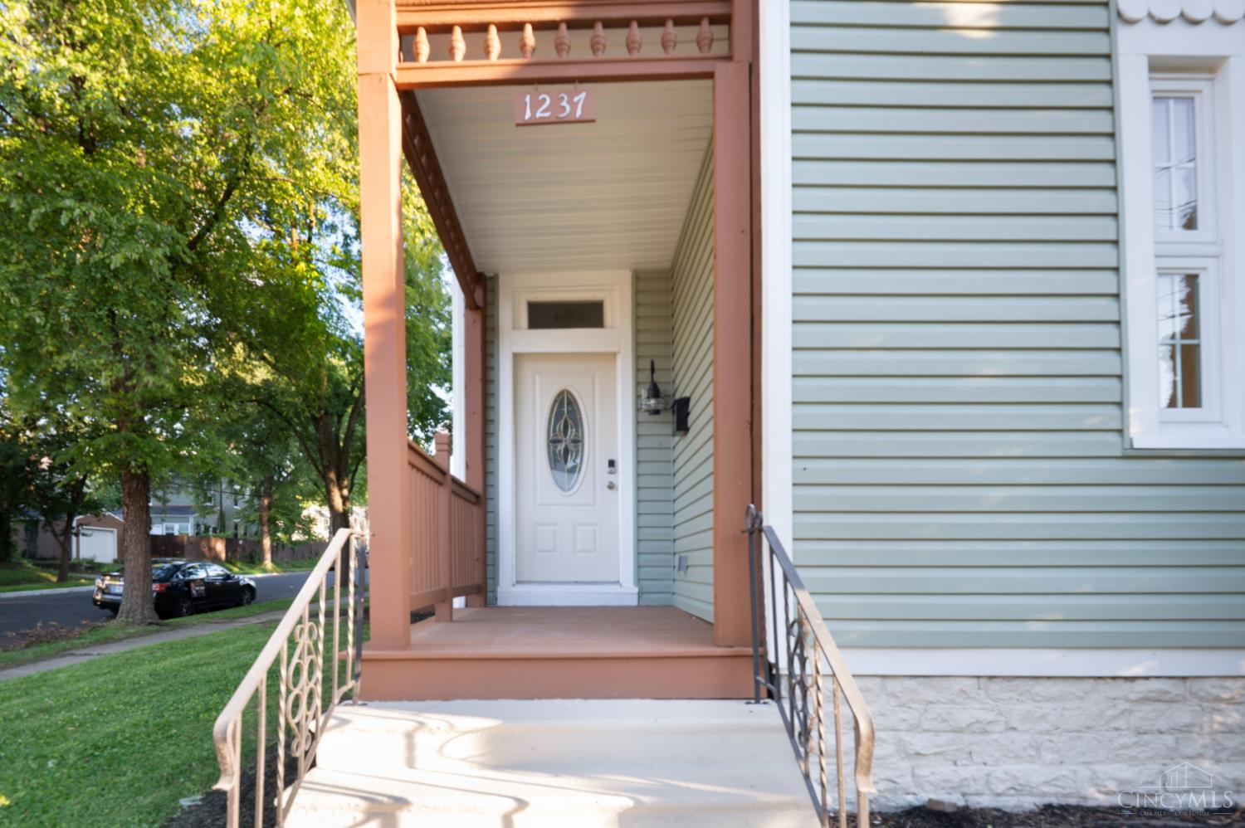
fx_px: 553
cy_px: 414
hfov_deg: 96.8
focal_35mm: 16
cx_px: 622
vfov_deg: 73.7
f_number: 8
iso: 100
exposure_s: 1/10
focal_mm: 16
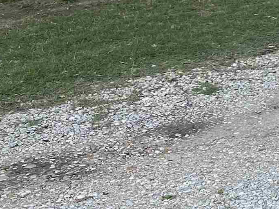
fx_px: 943
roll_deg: +0.9
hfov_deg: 13.7
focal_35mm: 117
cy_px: -88
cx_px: 597
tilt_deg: -6.6
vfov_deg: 12.2
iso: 40
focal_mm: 4.25
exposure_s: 1/122
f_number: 1.8
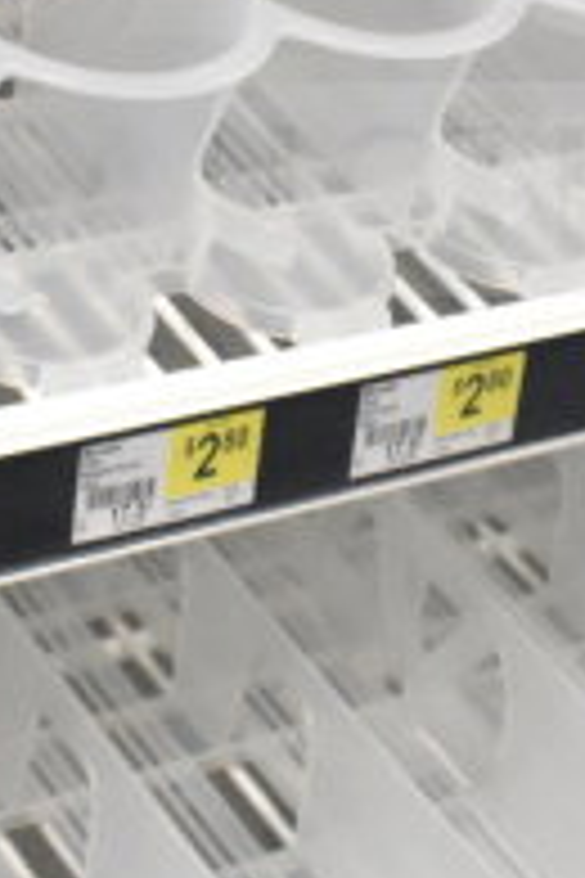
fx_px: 3095
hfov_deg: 10.7
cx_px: 522
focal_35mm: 127
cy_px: -61
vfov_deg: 15.7
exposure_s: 1/125
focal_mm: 18
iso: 6400
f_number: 5.6
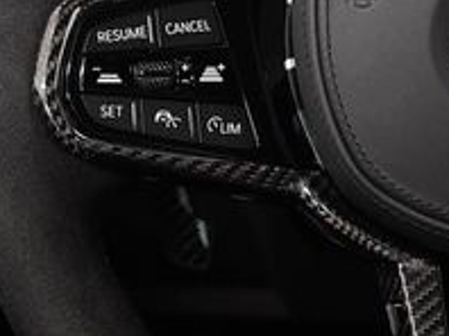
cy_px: 119
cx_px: 519
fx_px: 1451
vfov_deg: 13.2
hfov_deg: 16.9
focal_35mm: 112
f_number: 5.6
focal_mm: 24
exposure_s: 1/100
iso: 2500
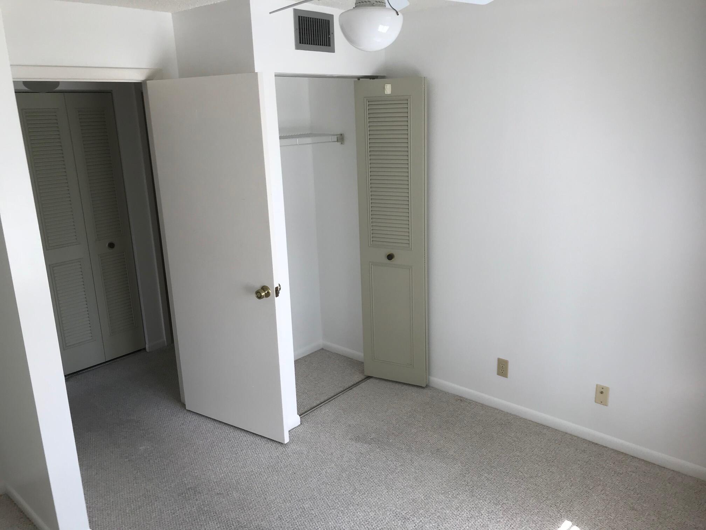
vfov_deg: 49.7
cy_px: 265
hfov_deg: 63.4
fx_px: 571
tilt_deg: -12.9
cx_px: 353
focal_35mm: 28
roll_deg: +2.7
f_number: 1.8
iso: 20
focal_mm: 3.99
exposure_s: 1/214
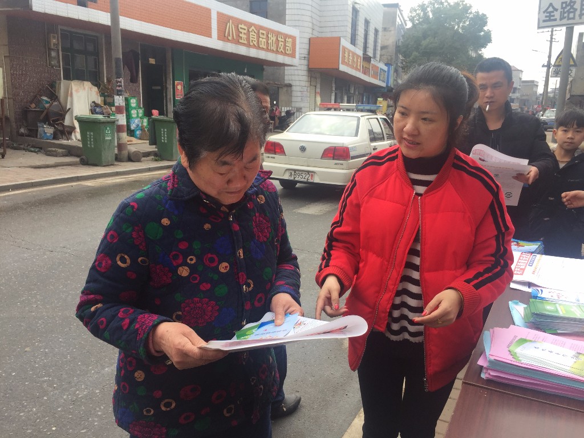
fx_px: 489
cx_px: 292
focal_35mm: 29
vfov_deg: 48.2
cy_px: 219
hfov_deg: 61.7
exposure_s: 1/460
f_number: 2.2
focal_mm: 4.15
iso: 32
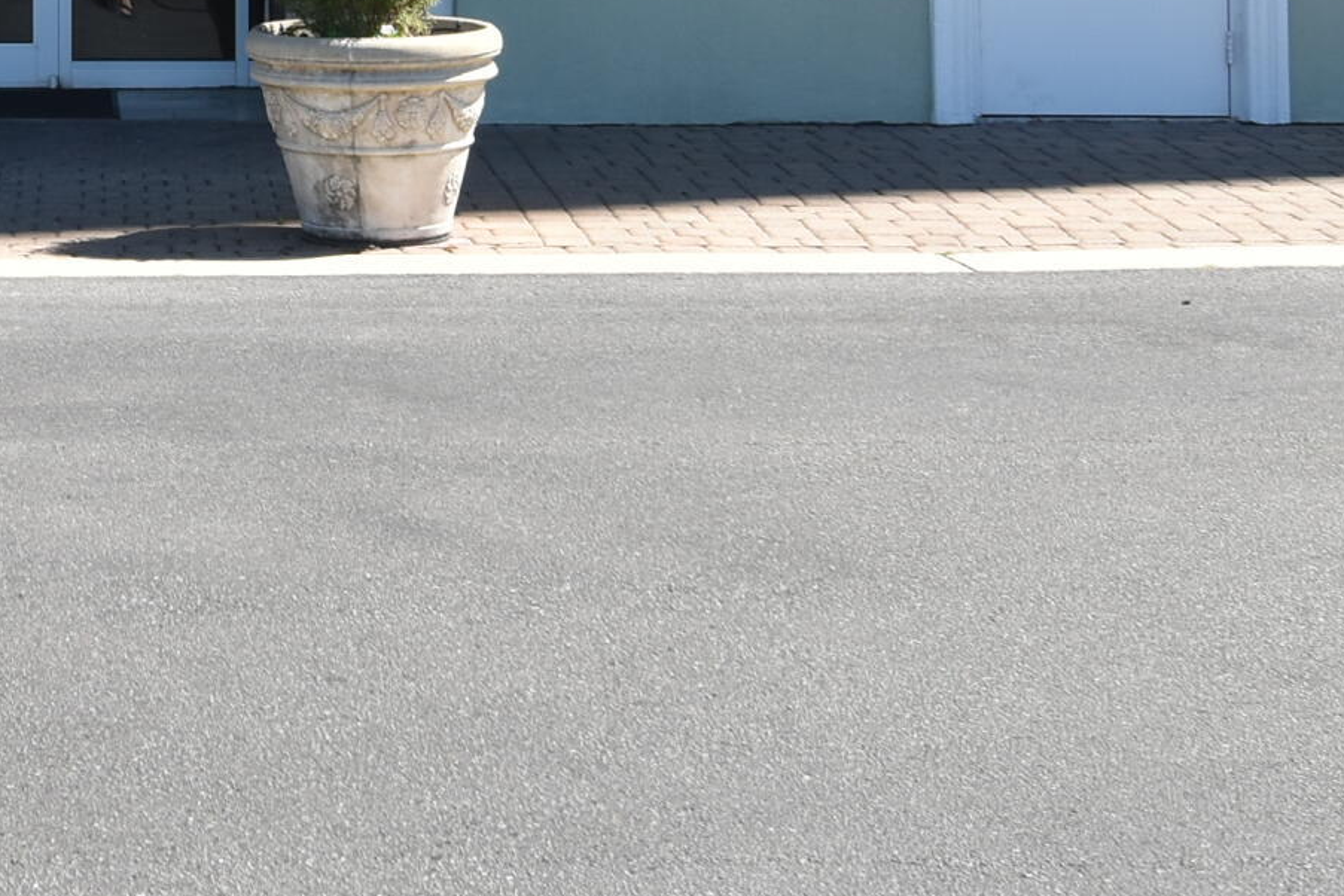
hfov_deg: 18.7
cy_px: -367
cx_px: -179
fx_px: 3907
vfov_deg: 12.5
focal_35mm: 105
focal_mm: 21
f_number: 8
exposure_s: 1/250
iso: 250
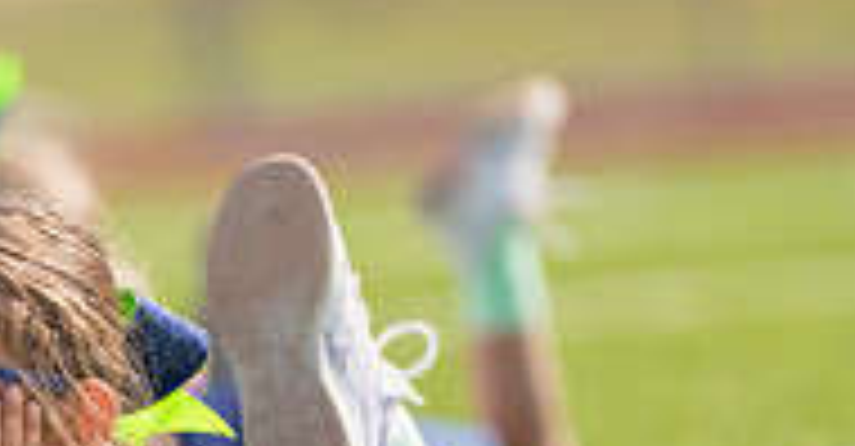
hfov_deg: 3.2
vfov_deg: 1.7
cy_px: 578
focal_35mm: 682
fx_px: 15196
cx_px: 58
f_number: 2.8
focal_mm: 200
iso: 100
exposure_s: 1/2000
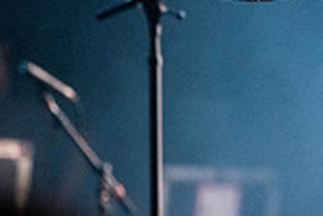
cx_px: 534
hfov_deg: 2.6
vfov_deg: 1.7
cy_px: -79
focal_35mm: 805
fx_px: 7229
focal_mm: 200
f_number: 3.5
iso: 3200
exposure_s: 1/640
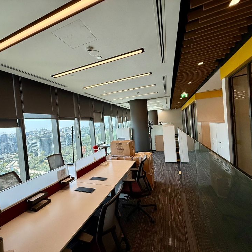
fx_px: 140
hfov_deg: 83.5
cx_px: 109
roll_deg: +4.8
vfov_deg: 83.9
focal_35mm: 17
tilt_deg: -0.5
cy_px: 129
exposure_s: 1/224
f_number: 2.2
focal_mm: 2.22
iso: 64
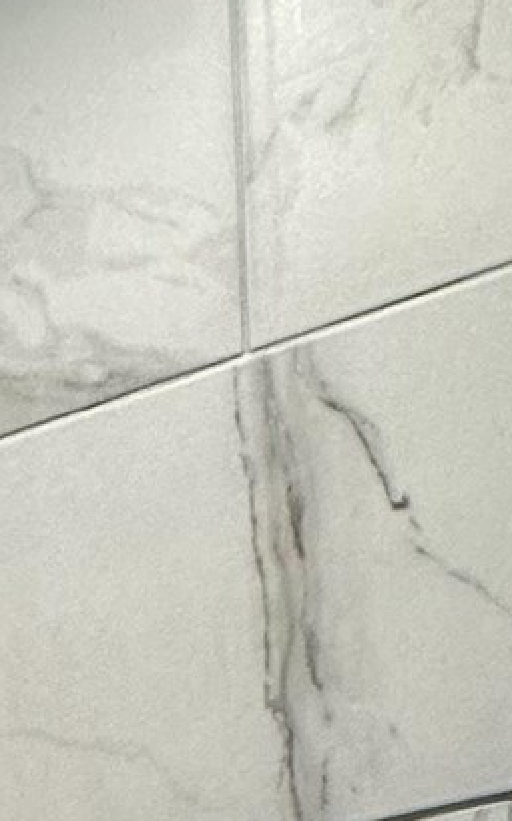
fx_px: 1856
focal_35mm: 83
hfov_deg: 14.1
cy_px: 1698
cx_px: -384
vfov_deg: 17.2
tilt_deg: -5.9
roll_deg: +4.0
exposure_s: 1/120
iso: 160
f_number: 2.2
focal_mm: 2.22
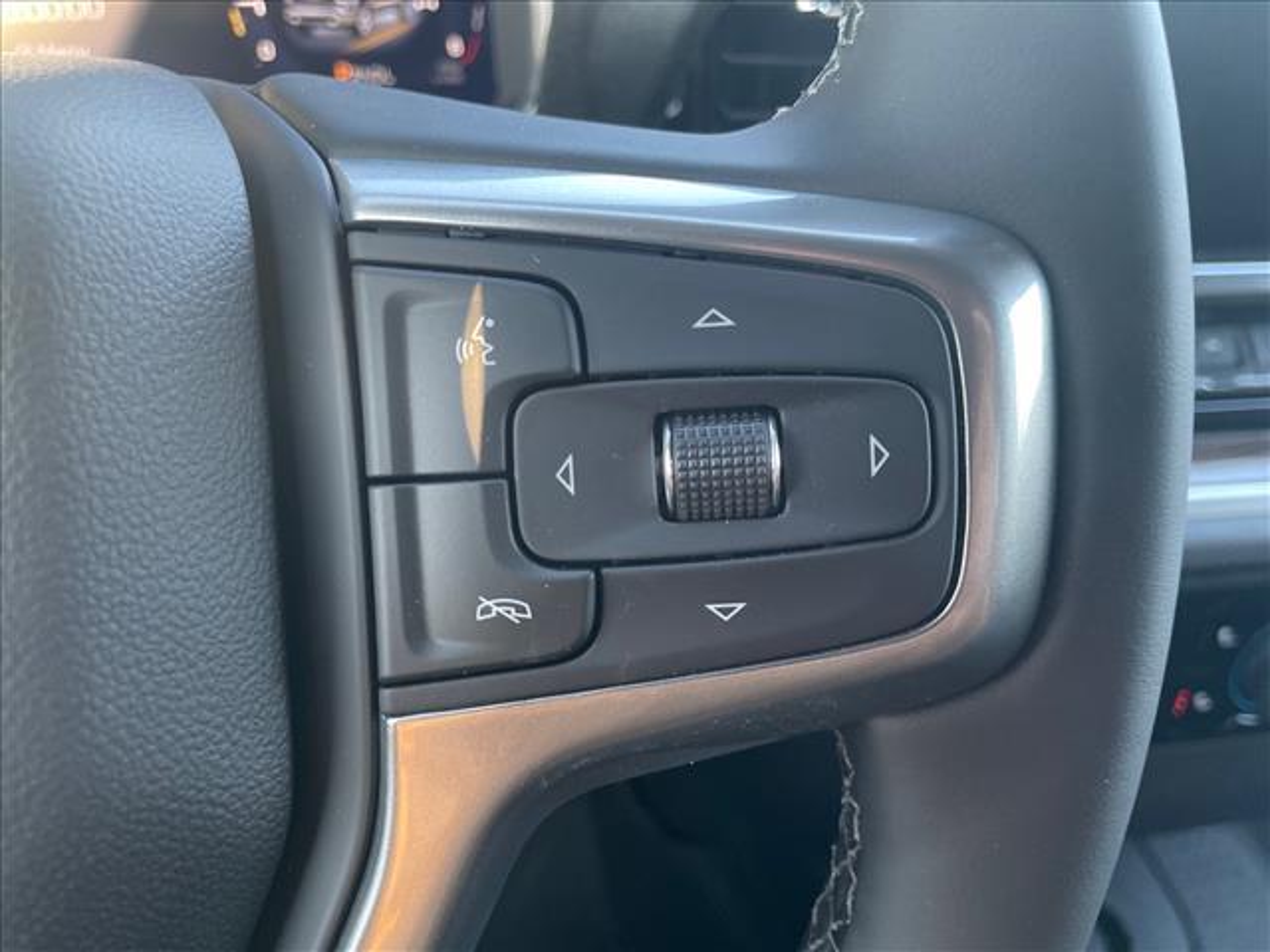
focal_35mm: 26
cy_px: 476
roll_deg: -2.0
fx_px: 954
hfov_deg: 67.3
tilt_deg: -35.4
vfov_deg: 53.1
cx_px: 635
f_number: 1.6
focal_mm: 4.2
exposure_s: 1/60
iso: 250
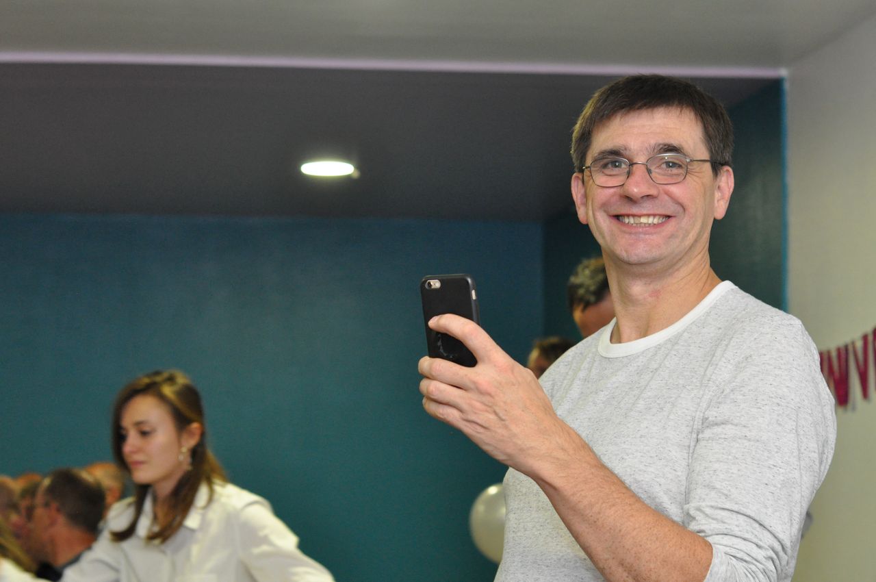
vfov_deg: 18.1
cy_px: 291
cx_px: 438
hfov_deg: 27.0
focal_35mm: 75
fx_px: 1823
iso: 1600
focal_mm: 50
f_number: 4
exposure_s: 1/60
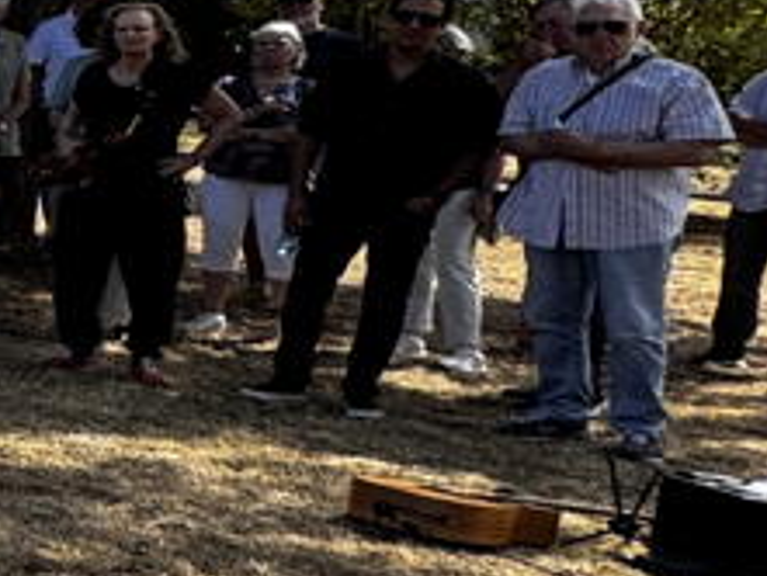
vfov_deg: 18.2
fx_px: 1796
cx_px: -1392
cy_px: 170
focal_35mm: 81
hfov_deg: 12.5
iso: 40
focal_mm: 2.22
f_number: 2.2
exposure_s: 1/508
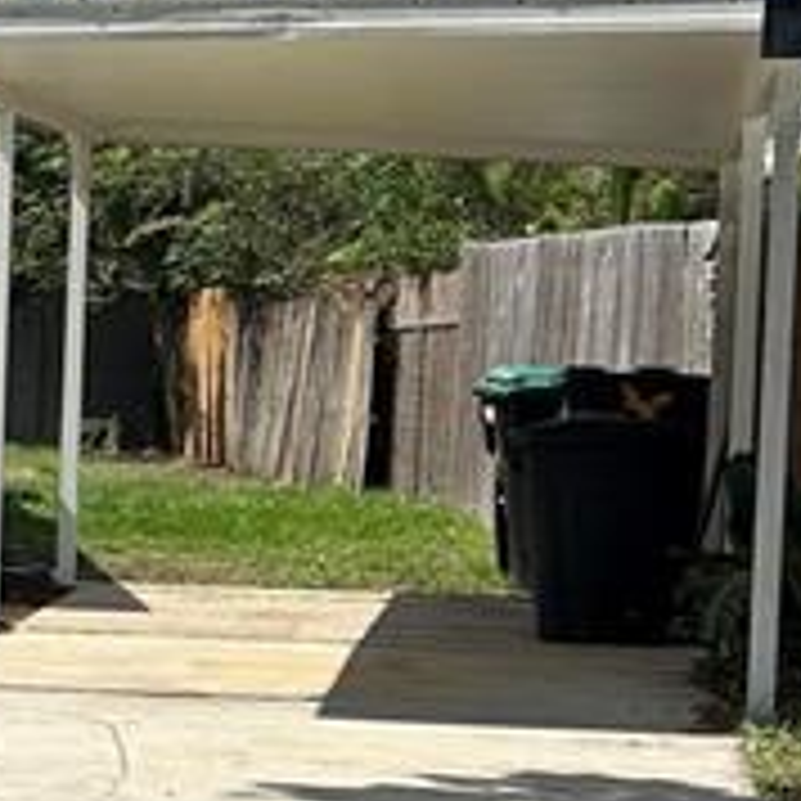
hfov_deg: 11.0
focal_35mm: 132
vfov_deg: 13.2
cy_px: 508
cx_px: -1148
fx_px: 3456
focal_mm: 5.7
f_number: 1.5
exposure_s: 1/4630
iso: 50
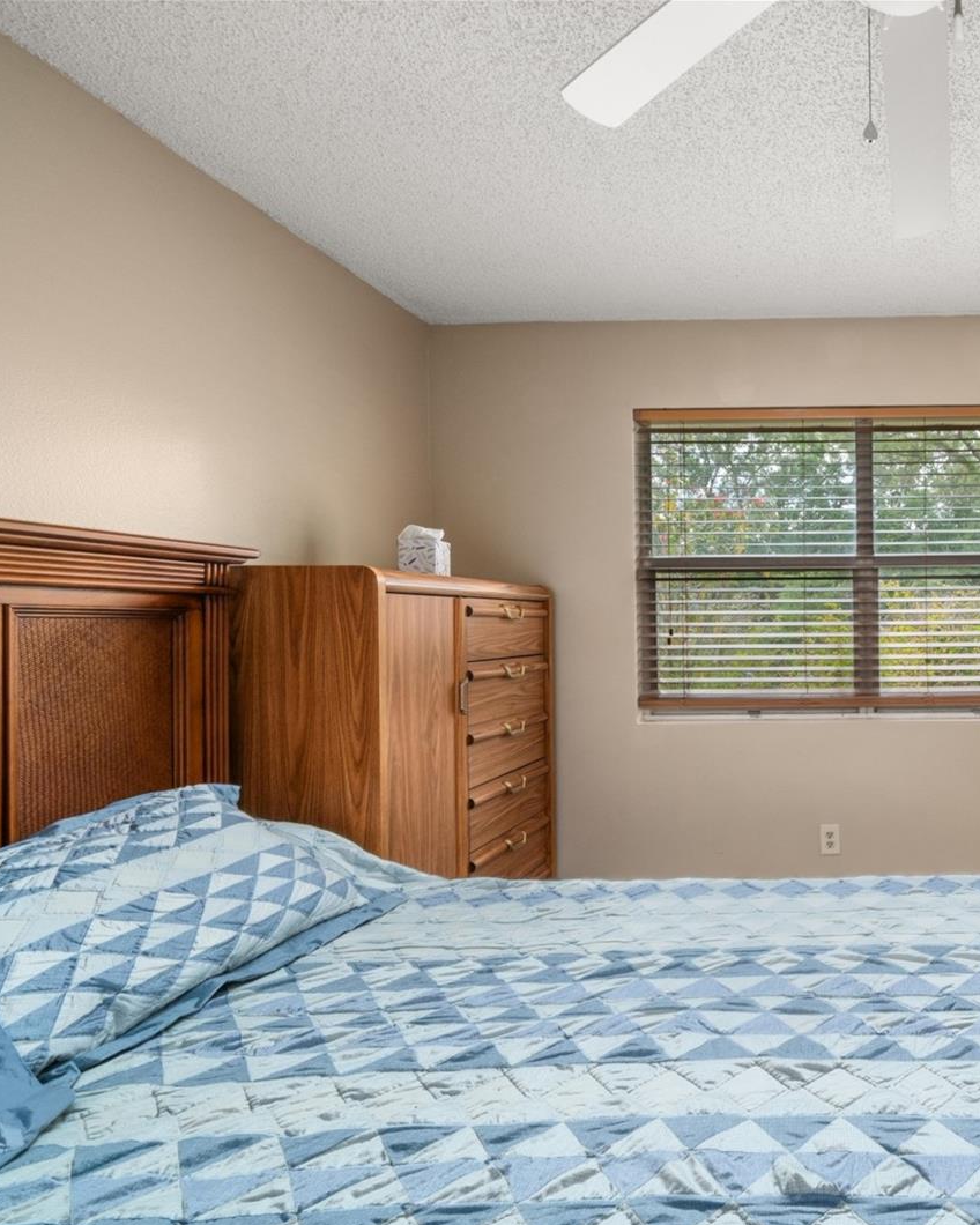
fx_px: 616
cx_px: 881
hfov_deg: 64.2
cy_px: 615
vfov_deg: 89.6
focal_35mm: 17
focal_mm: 12
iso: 400
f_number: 11
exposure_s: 1/4
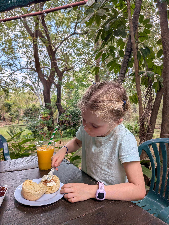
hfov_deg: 56.8
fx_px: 156
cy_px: 112
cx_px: 84
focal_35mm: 24
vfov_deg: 71.6
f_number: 1.7
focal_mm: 4.53
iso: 38
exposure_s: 1/3509
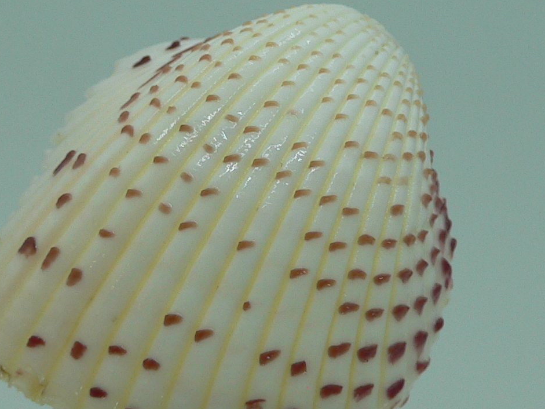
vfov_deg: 19.5
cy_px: 301
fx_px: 1181
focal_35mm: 75
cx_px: 242
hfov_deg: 26.0
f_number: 2.8
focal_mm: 4.6
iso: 80
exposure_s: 1/60
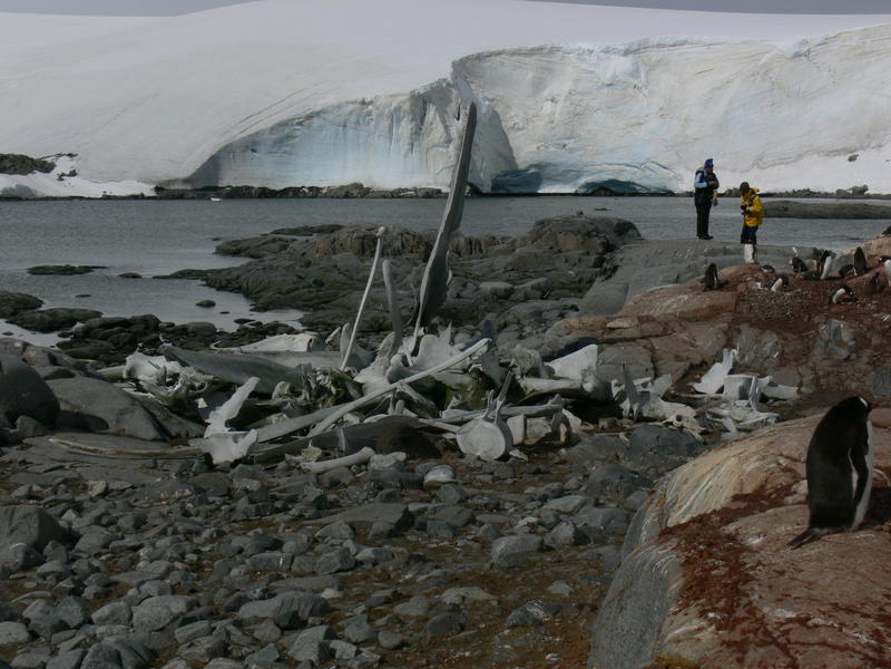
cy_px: 334
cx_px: 446
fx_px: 1287
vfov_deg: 29.1
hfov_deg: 38.2
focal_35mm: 50
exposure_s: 1/640
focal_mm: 9.9
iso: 80
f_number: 8
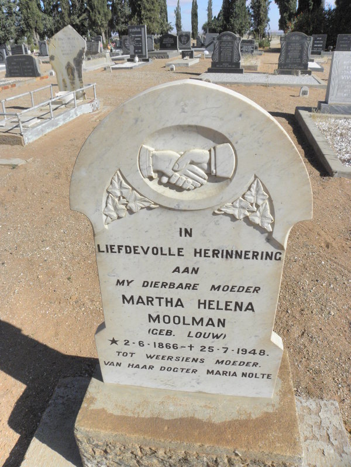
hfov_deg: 53.1
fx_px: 352
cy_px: 234
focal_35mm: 26
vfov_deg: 67.3
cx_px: 176
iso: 200
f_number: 6.3
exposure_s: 1/1250
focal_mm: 4.6
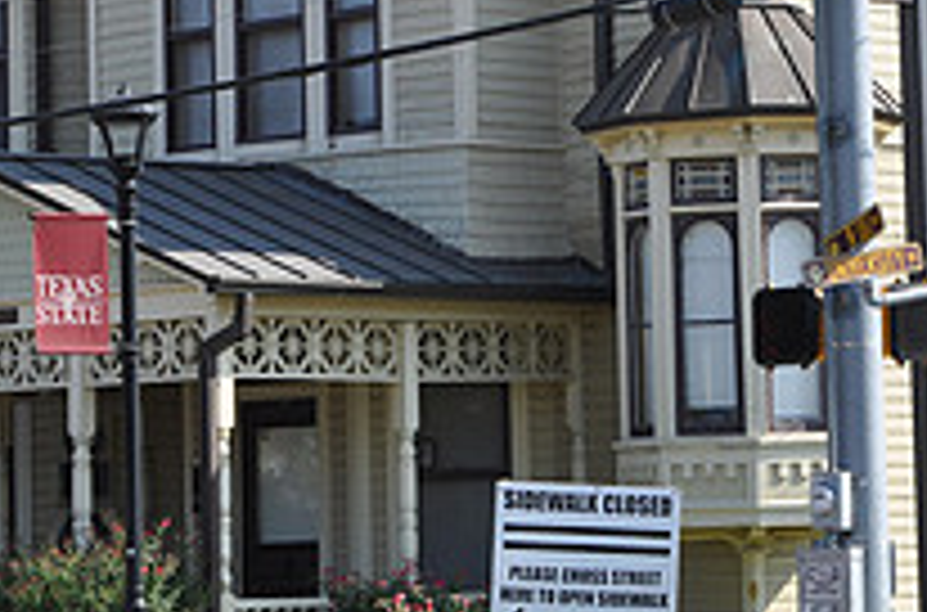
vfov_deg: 7.1
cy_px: 79
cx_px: 572
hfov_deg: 10.8
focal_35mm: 190
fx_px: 4888
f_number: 8
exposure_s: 1/250
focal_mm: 45
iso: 200
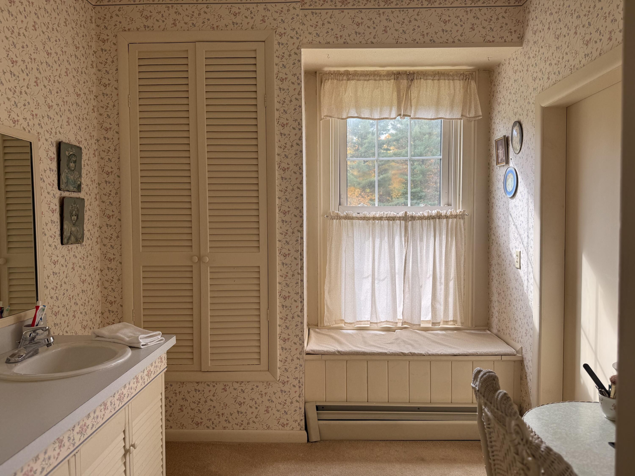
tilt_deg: -2.1
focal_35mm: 24
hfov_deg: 71.6
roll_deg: +0.4
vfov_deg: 56.8
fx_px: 440
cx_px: 318
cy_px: 238
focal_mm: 6.76
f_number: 1.78
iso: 64
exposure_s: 1/145
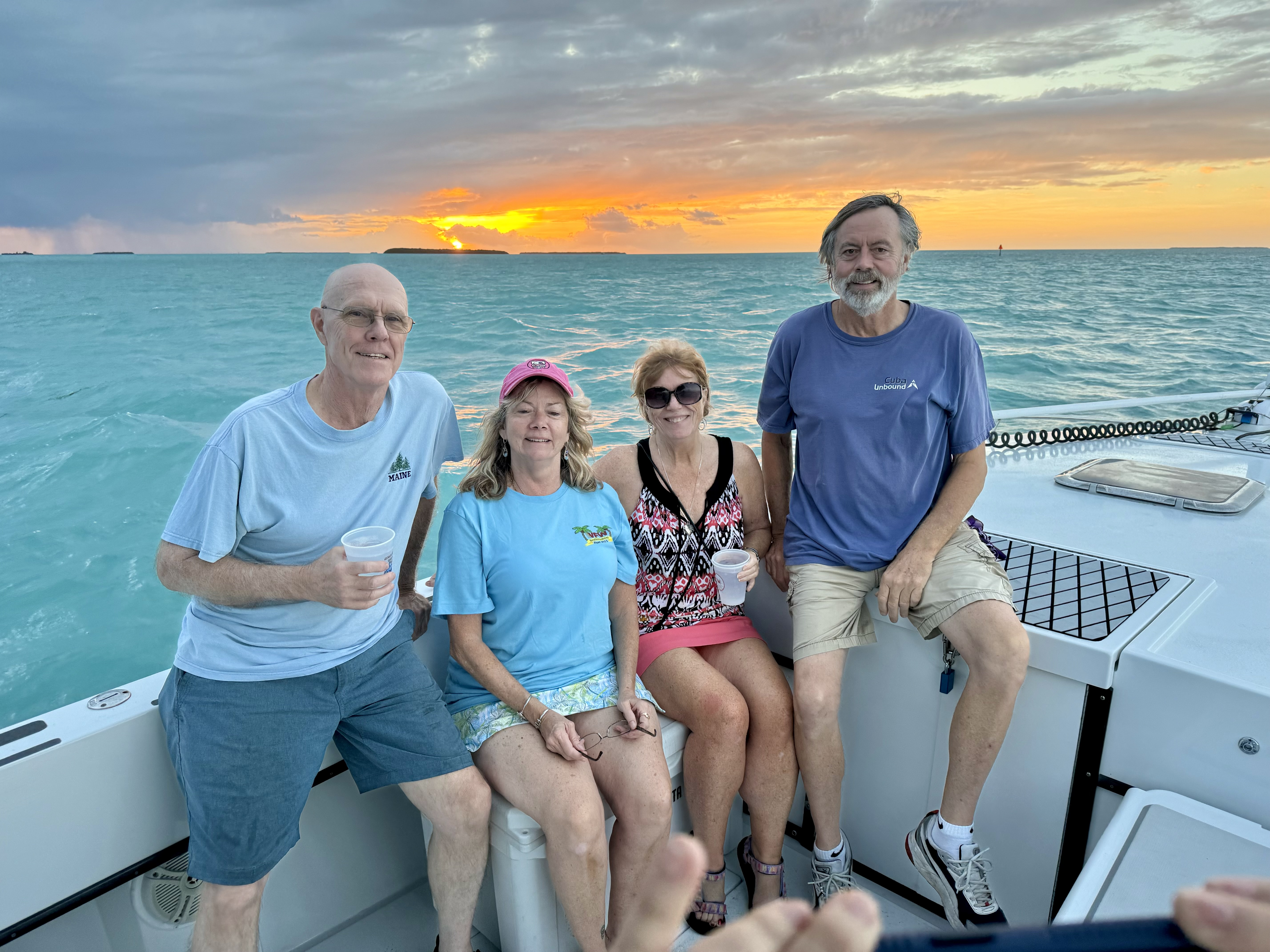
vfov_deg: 56.8
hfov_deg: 71.6
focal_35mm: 24
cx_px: 635
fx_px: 881
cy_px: 476
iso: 80
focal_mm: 6.76
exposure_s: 1/121
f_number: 1.78
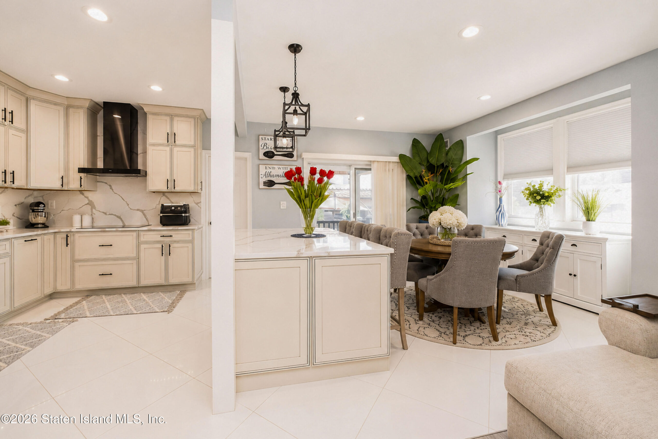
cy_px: 220
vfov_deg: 77.3
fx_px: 274
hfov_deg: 100.4
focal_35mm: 15
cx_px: 329
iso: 2000
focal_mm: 10
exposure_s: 1/100
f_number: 8
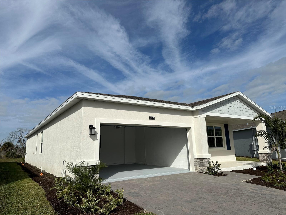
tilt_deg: +11.9
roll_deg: +1.9
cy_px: 108
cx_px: 143
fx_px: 198
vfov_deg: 56.8
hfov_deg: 71.6
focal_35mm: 24
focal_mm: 6.86
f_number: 1.78
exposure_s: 1/13699
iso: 80
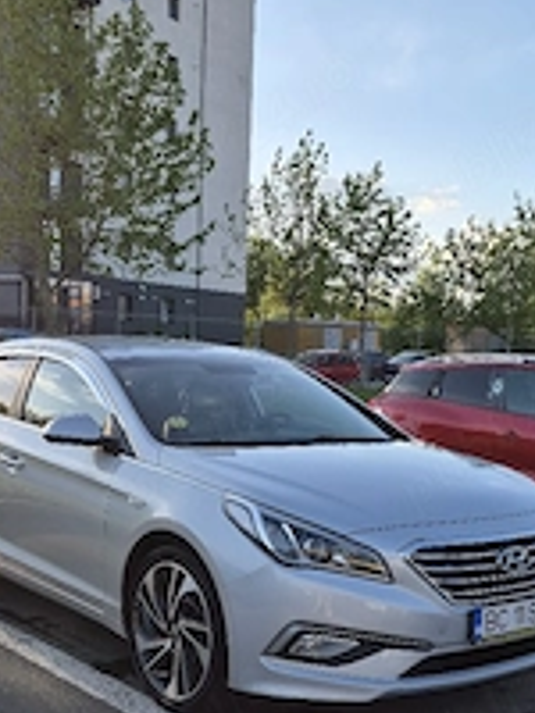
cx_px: 310
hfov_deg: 31.5
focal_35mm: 46
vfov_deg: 40.8
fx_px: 948
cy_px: 463
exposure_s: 1/2500
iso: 80
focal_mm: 5.4
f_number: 1.8
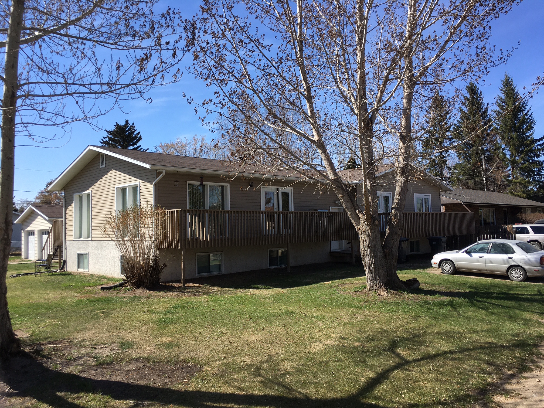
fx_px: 456
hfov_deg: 61.7
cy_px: 204
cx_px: 272
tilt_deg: +3.6
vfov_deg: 48.2
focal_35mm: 29
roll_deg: +1.1
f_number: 2.2
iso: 25
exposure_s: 1/1304
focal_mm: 4.15
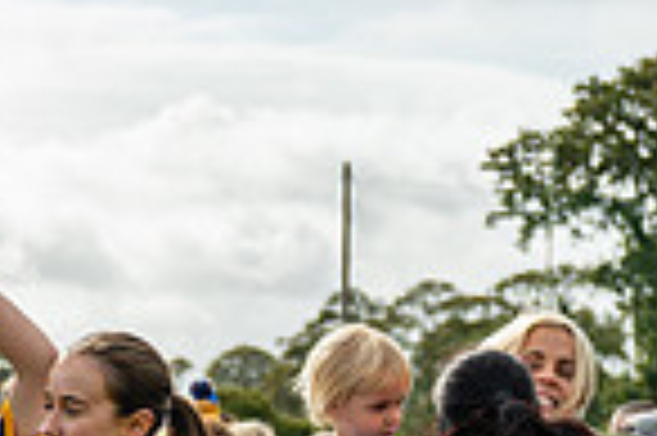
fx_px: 2898
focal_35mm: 159
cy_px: 667
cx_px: -418
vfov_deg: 8.4
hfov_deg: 12.1
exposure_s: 1/1600
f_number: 2.8
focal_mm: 40
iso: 100
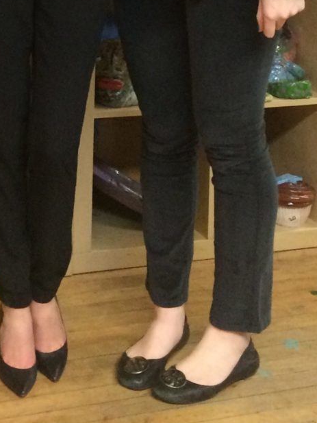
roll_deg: -1.0
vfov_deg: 18.7
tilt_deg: -3.5
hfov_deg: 15.4
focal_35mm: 94
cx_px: -18
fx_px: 1147
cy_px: -191
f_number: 2.2
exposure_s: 1/30
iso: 200
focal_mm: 4.15
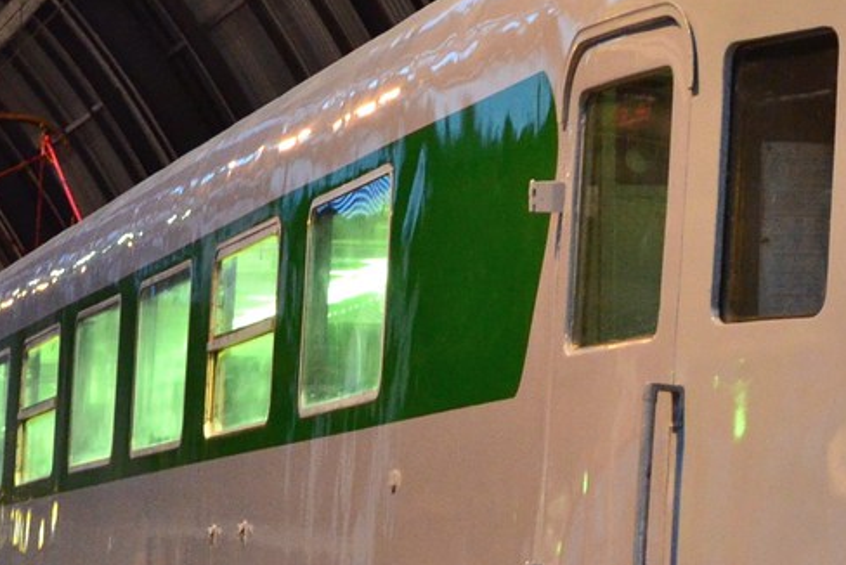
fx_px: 4843
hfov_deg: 9.9
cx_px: 905
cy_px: 447
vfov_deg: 6.7
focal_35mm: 206
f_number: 9
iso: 2000
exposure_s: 1/5
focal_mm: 35
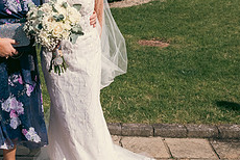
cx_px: 30
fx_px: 487
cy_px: 20
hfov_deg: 26.8
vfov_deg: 18.5
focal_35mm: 73
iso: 160
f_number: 6.3
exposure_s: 1/2000
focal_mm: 29
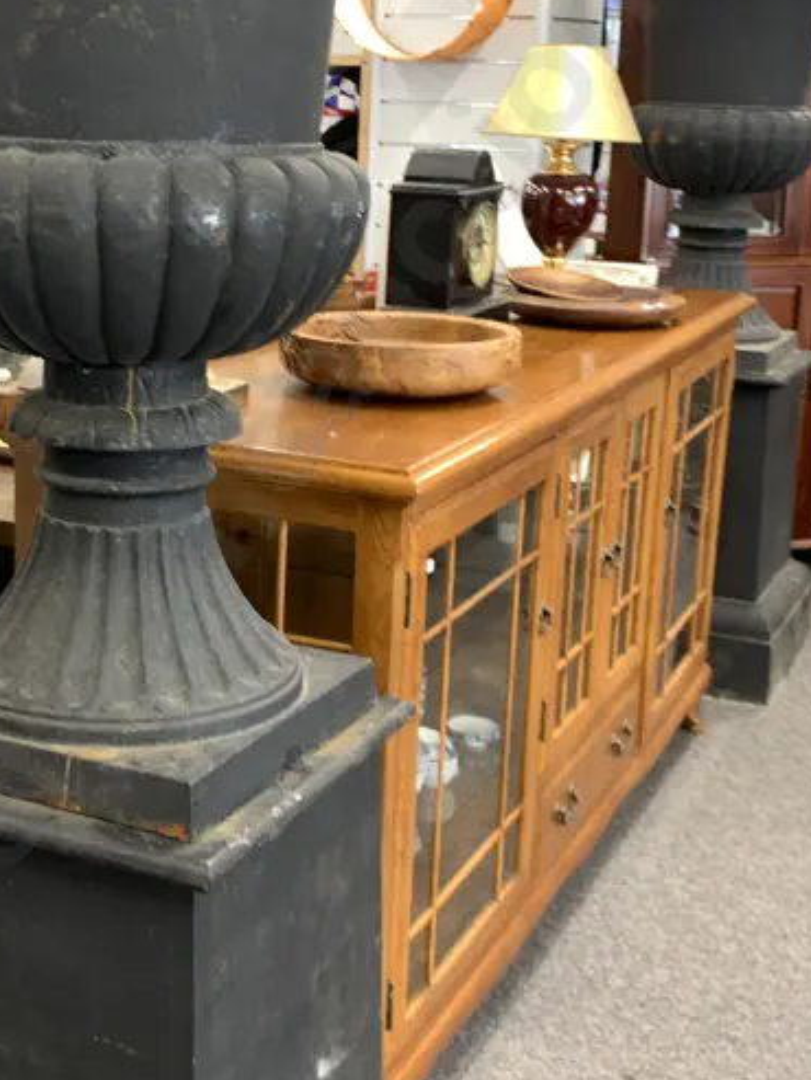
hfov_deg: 26.9
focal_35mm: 54
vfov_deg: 35.5
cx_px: 261
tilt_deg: -13.1
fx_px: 1686
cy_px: 473
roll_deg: -1.5
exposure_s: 1/50
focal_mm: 4.25
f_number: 1.8
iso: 100
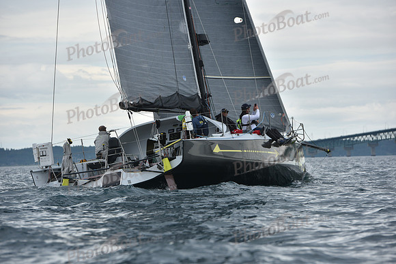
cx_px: 198
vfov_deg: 7.6
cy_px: 132
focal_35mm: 180
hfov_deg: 11.4
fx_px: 1980
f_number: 7.1
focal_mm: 180
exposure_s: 1/800
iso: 250
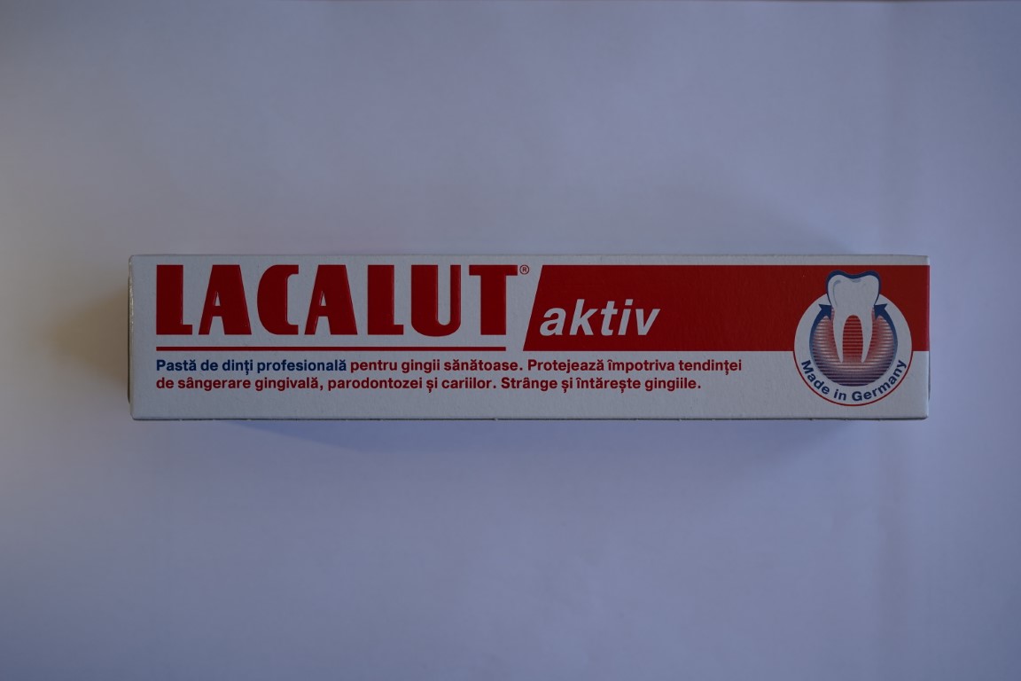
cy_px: 340
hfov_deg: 54.4
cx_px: 510
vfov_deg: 37.9
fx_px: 993
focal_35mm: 35
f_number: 3.5
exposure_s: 1/250
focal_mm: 35
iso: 250
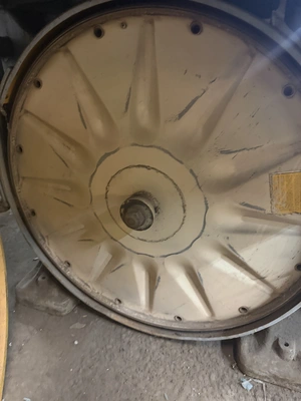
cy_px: 200
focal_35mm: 24
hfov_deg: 56.8
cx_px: 150
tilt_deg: -26.6
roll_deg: +0.4
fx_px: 278
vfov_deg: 71.6
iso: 800
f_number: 1.78
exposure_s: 1/30
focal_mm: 6.76
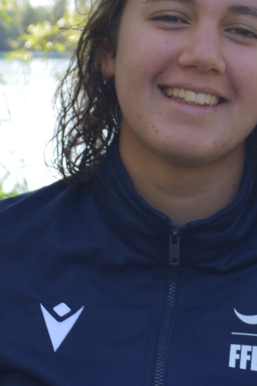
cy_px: 45
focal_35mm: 122
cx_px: 225
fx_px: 1309
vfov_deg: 16.6
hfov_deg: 11.2
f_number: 5.6
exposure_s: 1/125
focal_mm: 28
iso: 125
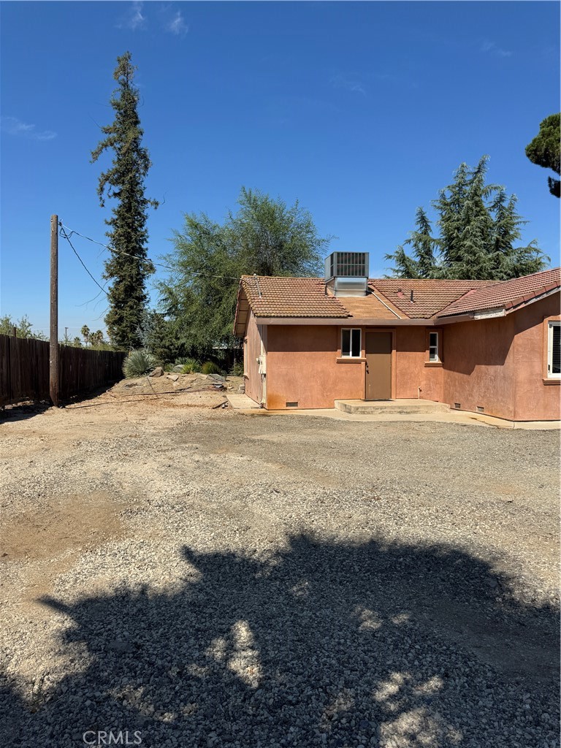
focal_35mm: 24
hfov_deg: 56.8
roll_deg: +0.9
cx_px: 280
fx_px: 519
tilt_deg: -1.2
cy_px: 374
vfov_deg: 71.6
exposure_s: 1/5814
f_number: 1.78
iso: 80
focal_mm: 6.76
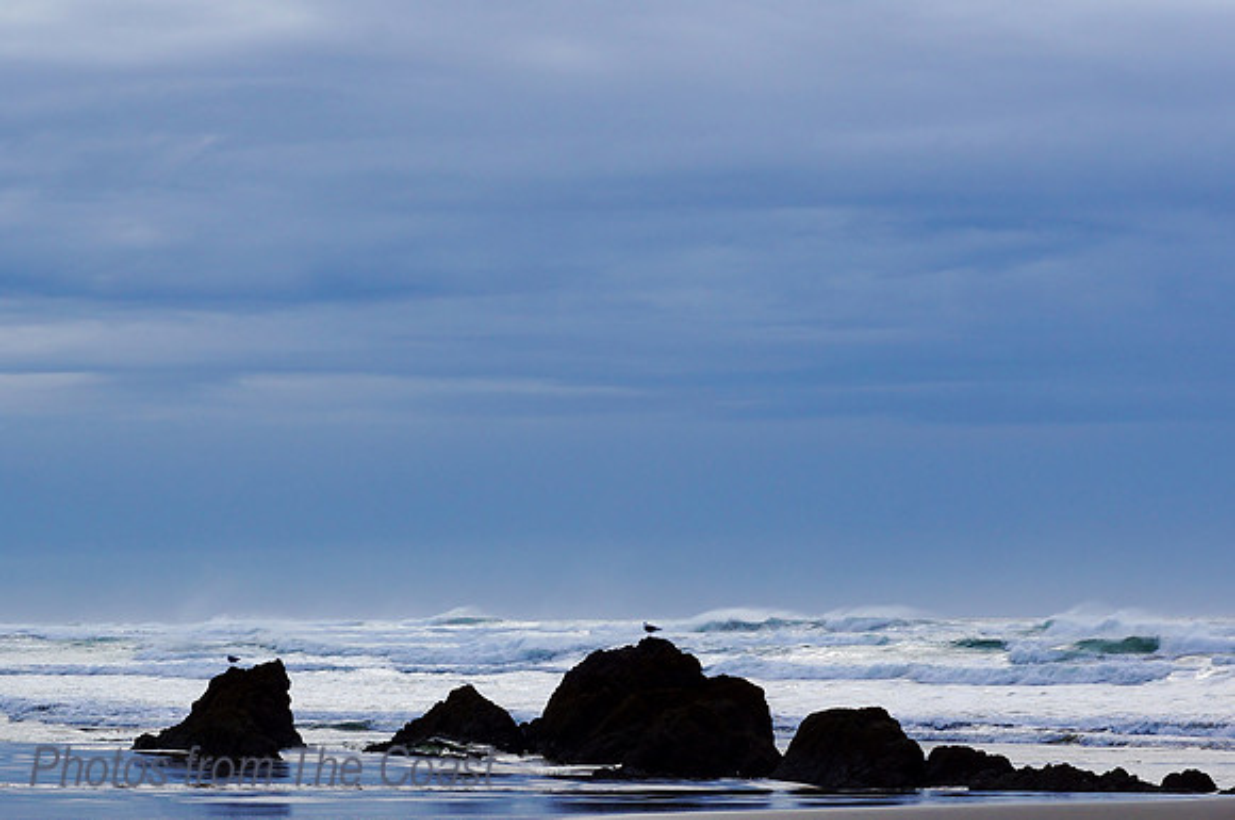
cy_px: 410
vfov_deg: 16.5
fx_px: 2826
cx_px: 618
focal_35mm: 82
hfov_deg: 24.6
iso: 100
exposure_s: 1/200
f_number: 13
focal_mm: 55
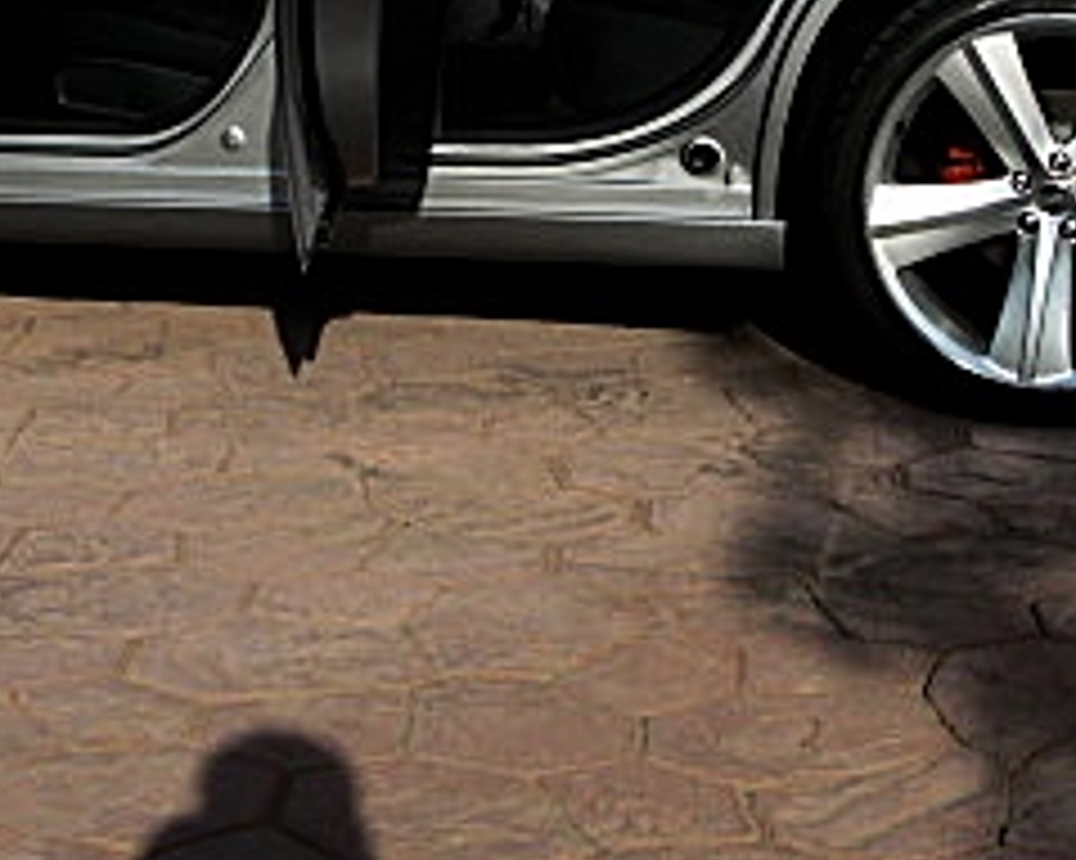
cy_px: 140
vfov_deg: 16.2
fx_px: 2992
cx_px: 396
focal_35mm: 94
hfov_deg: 20.3
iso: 50
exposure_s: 1/200
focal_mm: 6.3
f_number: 7.9
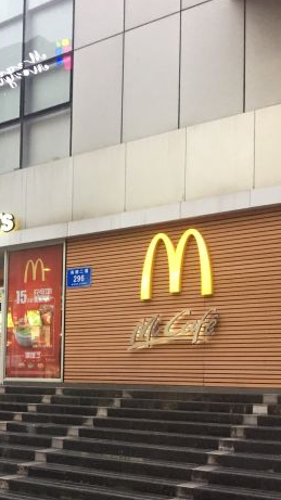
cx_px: 2
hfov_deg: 23.8
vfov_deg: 42.0
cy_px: 357
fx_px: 636
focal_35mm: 48
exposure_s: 1/33
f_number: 2.2
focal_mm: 4.15
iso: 160
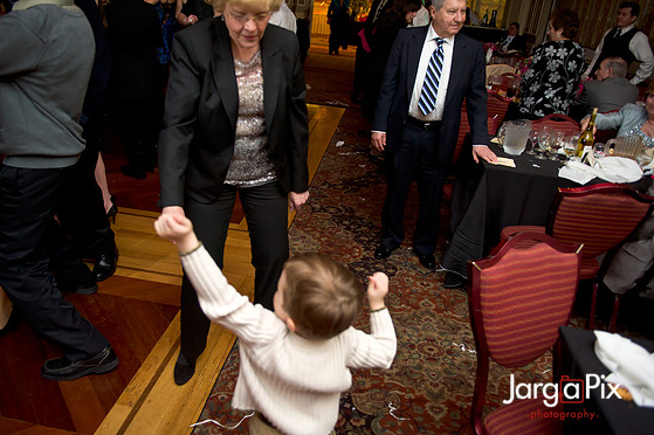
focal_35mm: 28
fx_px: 508
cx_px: 323
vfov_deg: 46.3
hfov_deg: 65.5
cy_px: 210
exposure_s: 1/100
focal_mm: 27
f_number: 3.2
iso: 1600
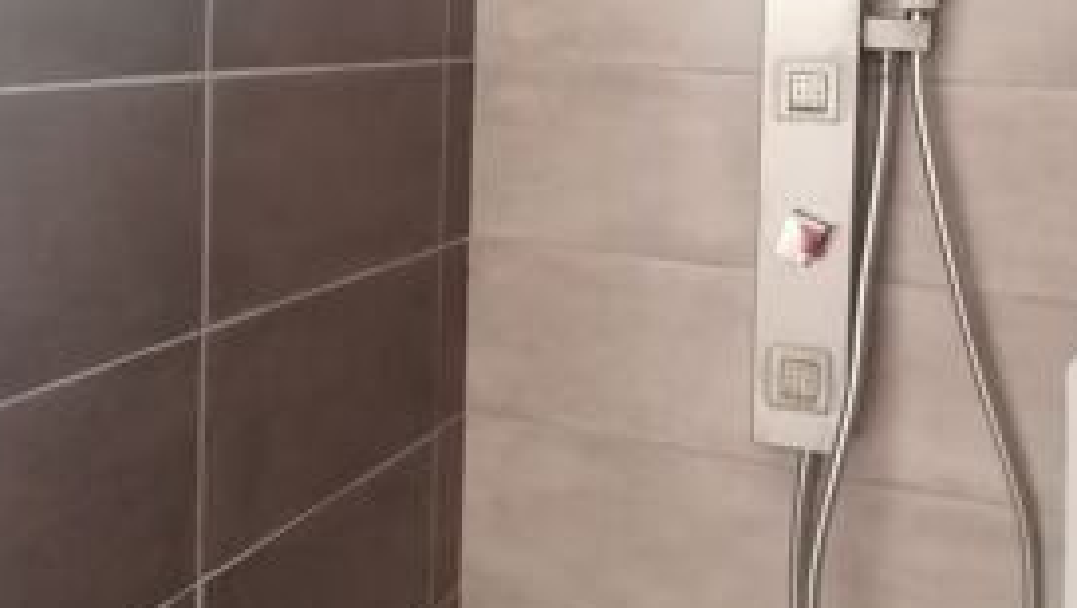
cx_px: 533
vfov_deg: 25.2
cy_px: 53
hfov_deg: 44.6
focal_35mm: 46
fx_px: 1315
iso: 800
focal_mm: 4.75
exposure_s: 1/16.7
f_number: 1.8
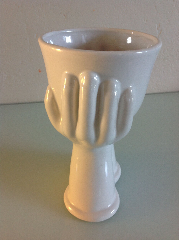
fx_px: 242
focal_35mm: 35
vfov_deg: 52.7
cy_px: 120
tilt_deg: -29.3
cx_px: 90
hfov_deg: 40.6
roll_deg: +0.0
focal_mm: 4.28
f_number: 2.4
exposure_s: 1/17
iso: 80
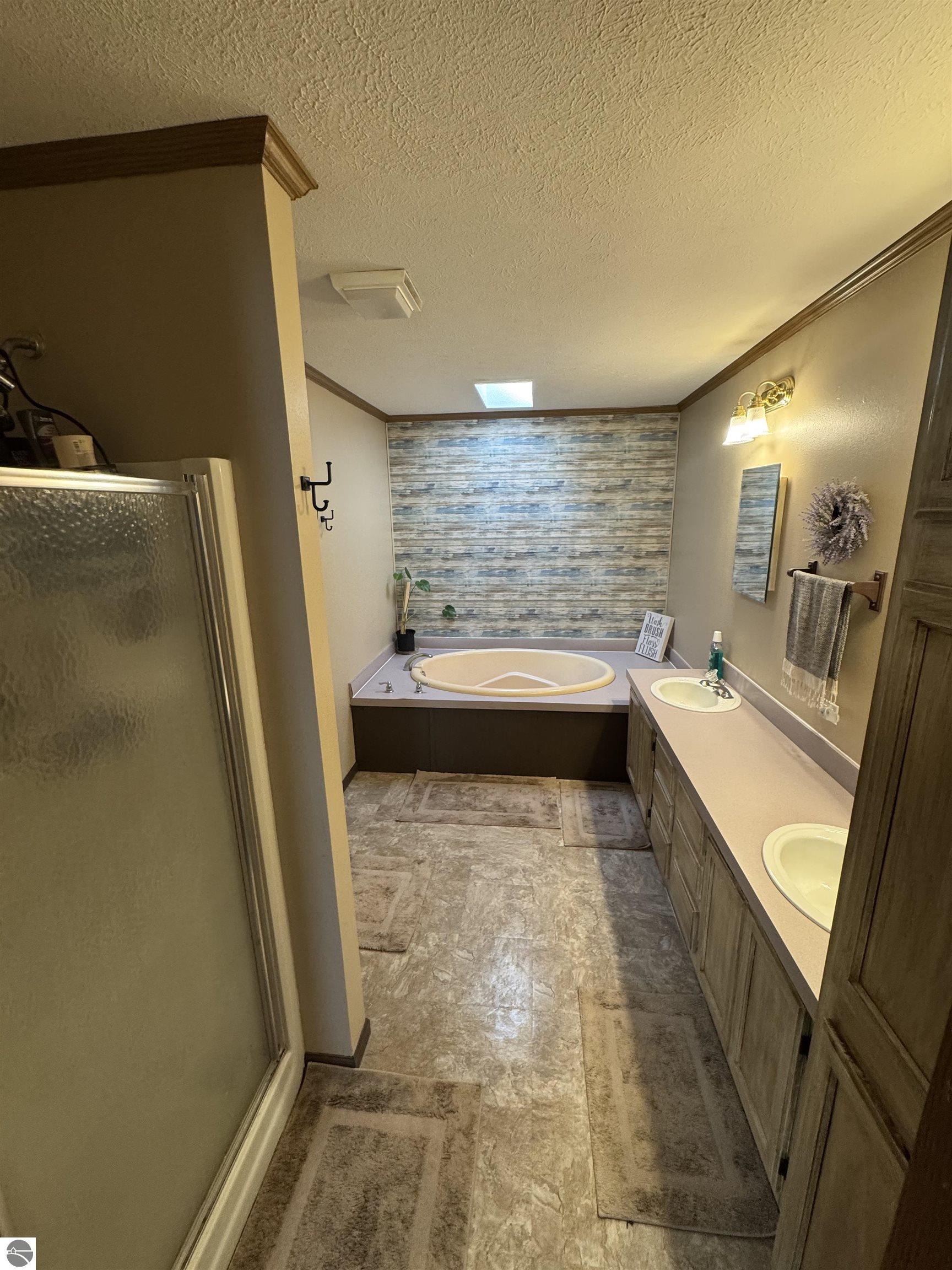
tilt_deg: -13.4
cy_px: 635
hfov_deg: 85.7
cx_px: 476
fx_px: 513
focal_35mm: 14
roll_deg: +1.3
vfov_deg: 102.1
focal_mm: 2.22
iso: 250
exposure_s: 1/60
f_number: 2.2
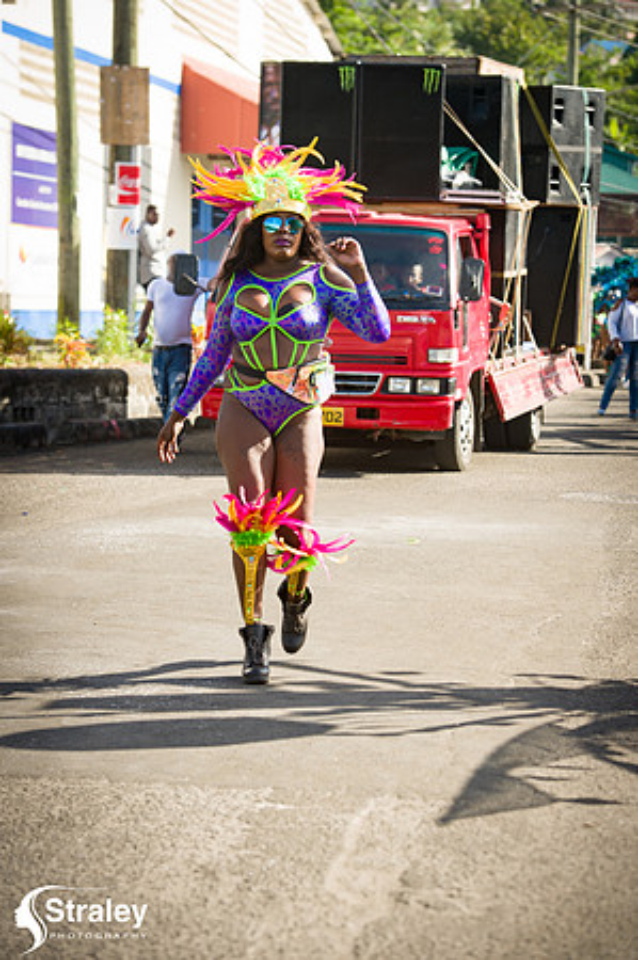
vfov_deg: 20.0
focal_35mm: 102
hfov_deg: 13.4
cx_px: 319
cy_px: 480
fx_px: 2718
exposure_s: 1/200
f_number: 5.6
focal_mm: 102
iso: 100
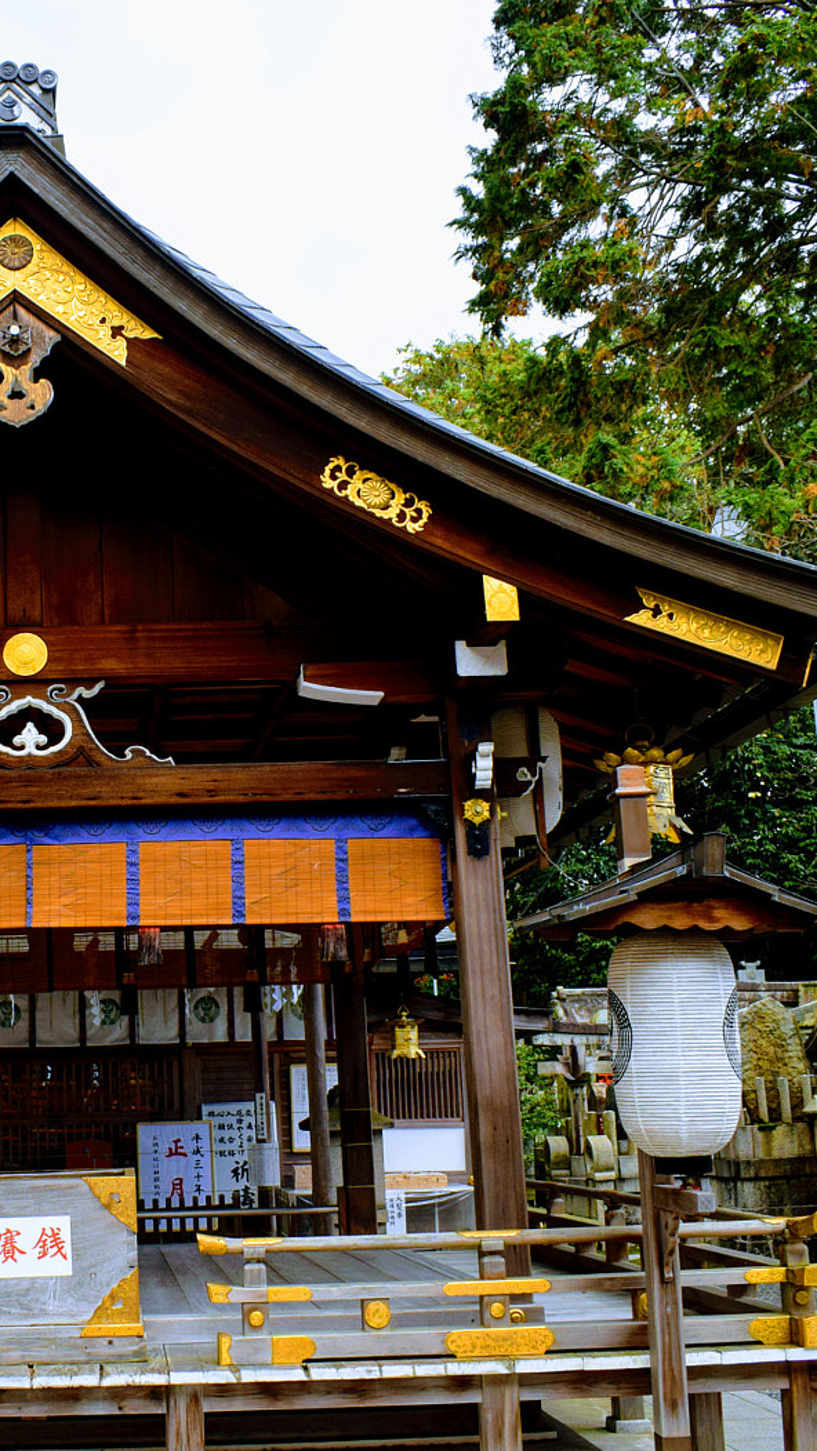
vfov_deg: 47.4
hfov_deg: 26.8
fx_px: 1656
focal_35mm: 43
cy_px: 717
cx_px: 87
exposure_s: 1/125
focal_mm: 18
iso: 400
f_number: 5.6
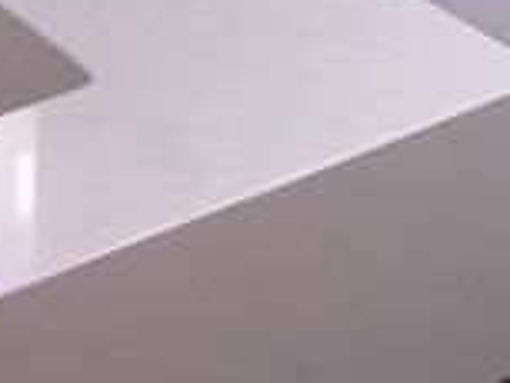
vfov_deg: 9.8
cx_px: 820
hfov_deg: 13.0
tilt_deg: -15.7
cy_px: -390
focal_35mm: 141
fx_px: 2079
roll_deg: -4.8
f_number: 2.2
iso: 40
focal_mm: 4.15
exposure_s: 1/33
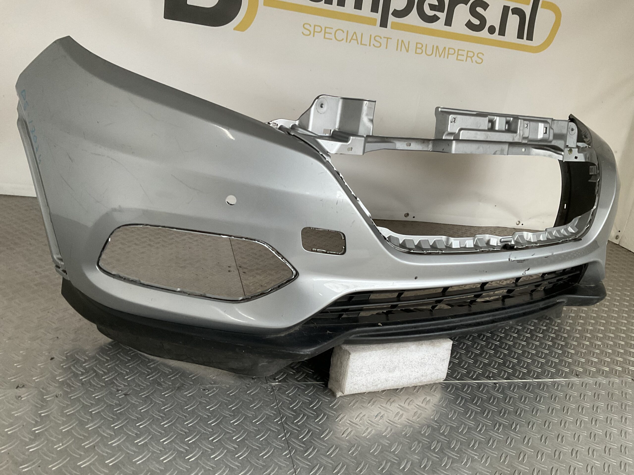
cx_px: 317
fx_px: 531
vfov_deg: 48.2
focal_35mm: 29
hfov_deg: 61.7
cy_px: 238
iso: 160
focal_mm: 3
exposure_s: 1/60
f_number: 1.8
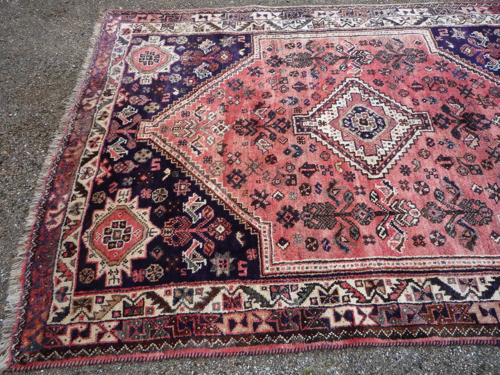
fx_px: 448
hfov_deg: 58.3
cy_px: 183
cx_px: 254
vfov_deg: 45.4
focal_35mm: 31
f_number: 4
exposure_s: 1/250
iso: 100
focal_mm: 5.2
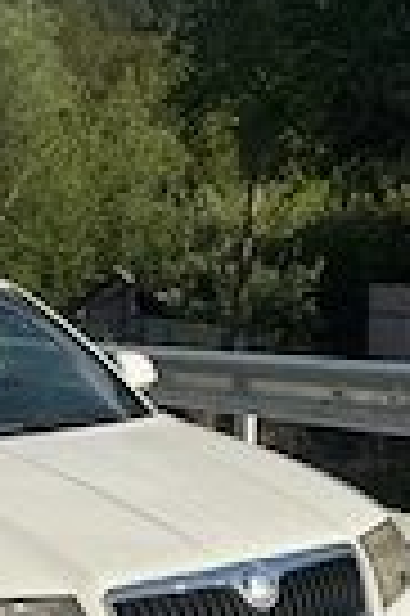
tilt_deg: -13.0
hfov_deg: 18.2
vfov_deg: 26.7
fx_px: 1250
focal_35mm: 73
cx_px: 14
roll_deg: +1.3
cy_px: 571
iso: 80
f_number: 1.78
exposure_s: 1/4975
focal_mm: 6.76
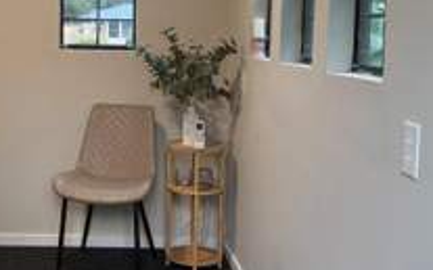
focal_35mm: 59
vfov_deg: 21.8
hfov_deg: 33.9
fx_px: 696
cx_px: 109
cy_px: 69
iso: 250
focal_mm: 6.76
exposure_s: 1/120
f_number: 1.78
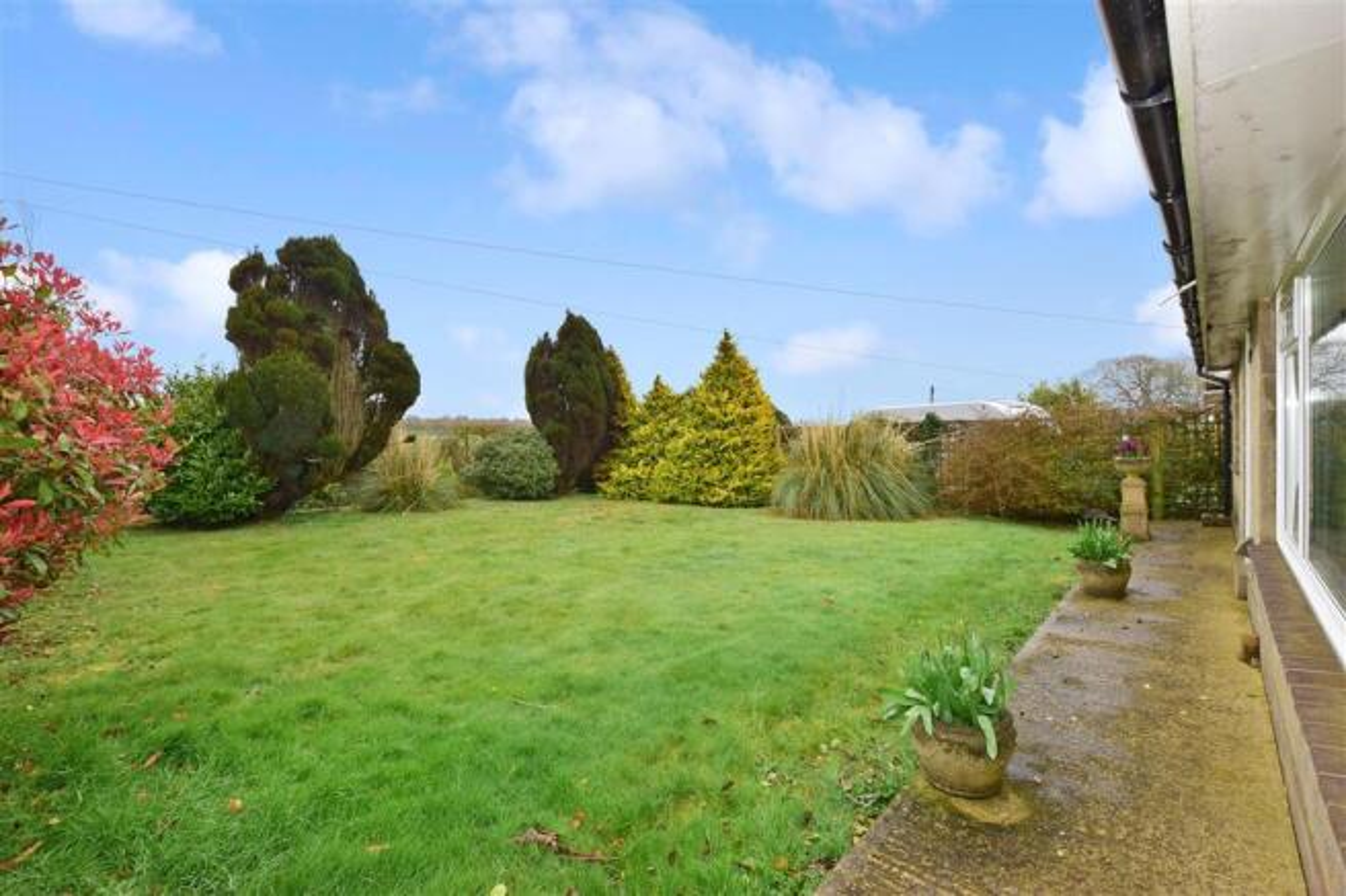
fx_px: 561
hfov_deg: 100.4
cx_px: 673
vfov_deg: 77.3
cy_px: 448
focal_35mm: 15
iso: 640
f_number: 13
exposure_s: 1/200
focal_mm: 10
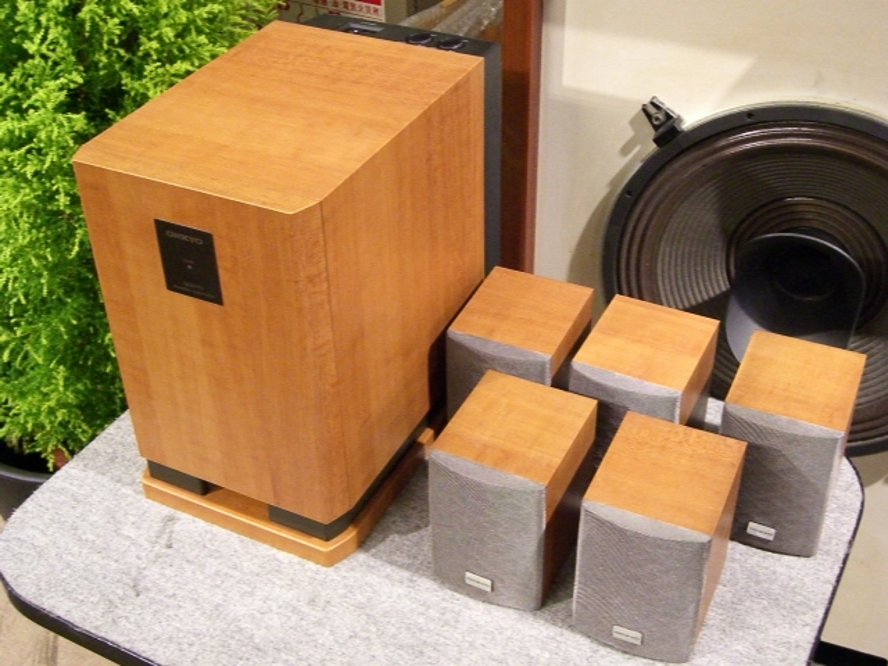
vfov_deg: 31.5
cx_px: 444
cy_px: 333
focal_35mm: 46
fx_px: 1180
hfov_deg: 41.2
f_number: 3.1
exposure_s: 1/50
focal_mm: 9.5
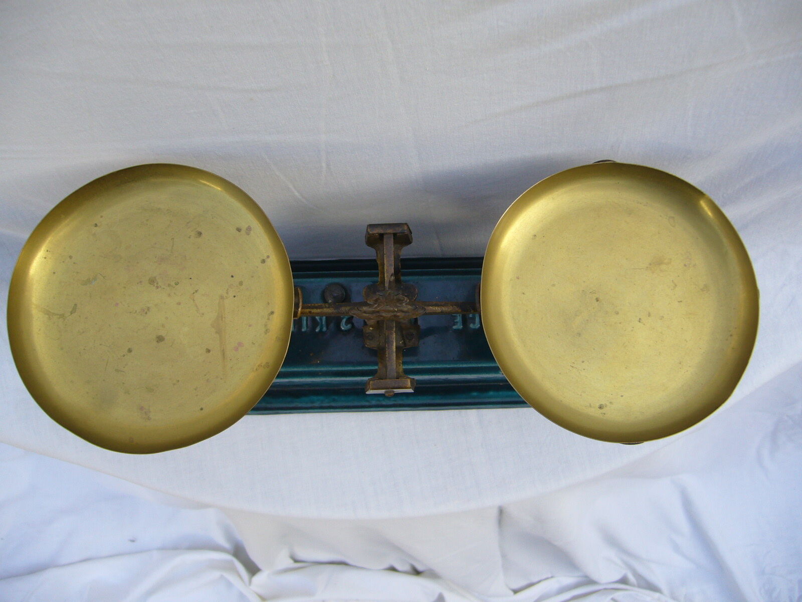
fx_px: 811
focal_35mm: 35
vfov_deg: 40.7
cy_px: 301
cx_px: 401
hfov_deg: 52.6
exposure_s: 1/160
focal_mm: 5.8
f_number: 2.8
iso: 80
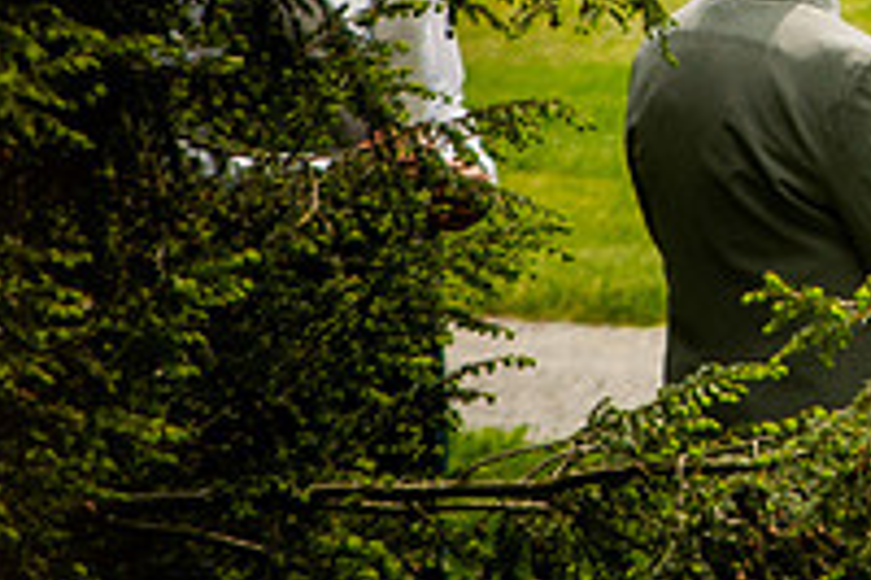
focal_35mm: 869
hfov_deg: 2.4
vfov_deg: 1.6
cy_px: -7
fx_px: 21007
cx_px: 1141
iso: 280
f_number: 5.6
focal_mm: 200
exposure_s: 1/500
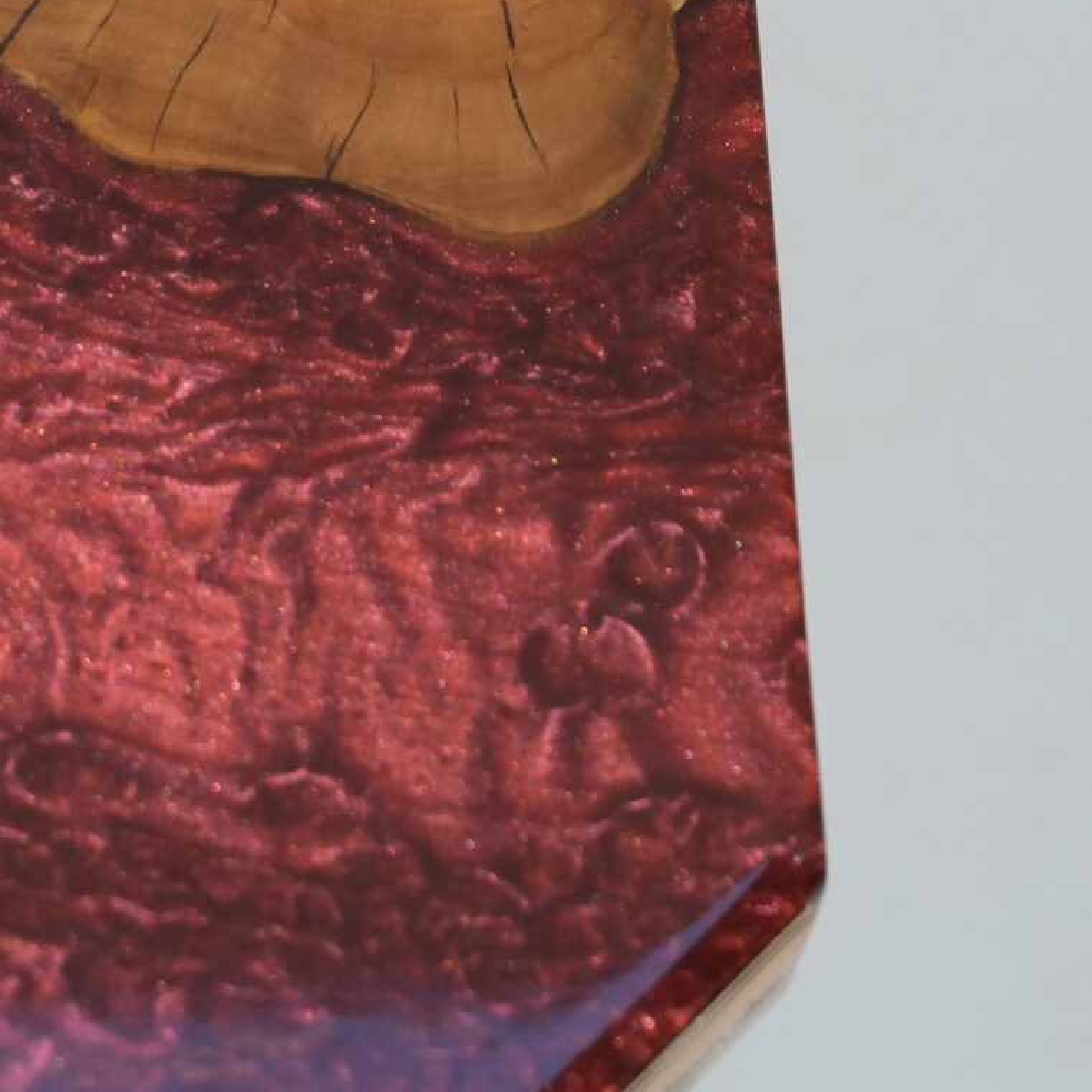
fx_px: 7138
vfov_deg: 8.7
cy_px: -71
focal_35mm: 200
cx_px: -92
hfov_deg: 8.7
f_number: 5
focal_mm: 70
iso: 1600
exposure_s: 1/20
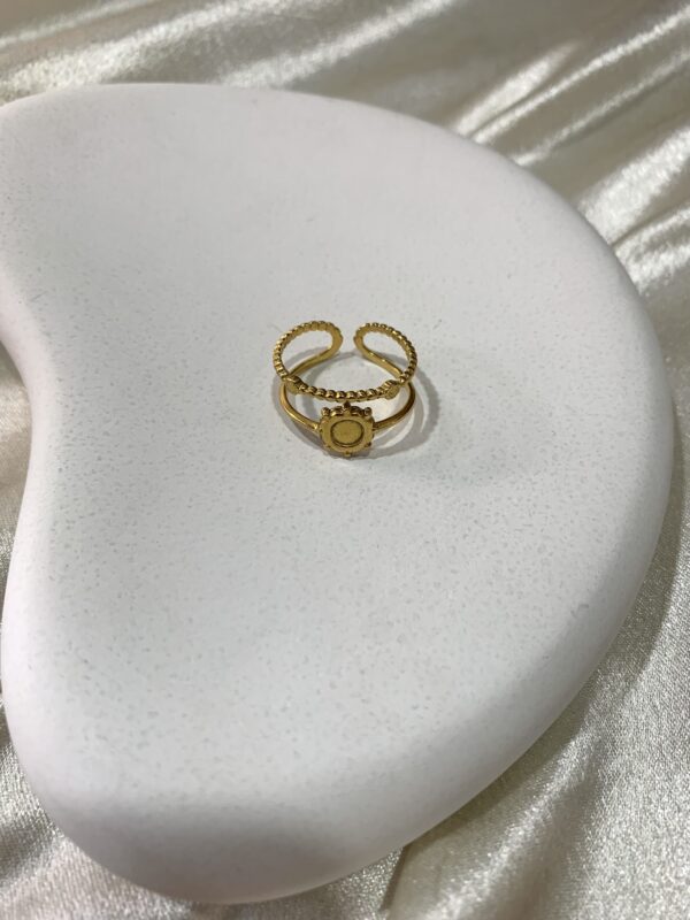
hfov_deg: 53.1
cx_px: 345
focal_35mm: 26
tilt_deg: -60.2
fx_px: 691
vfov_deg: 67.3
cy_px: 460
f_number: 1.8
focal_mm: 4.25
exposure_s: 1/100
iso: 80
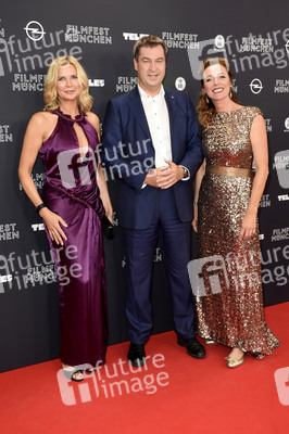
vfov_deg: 49.6
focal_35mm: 39
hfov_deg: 34.2
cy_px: 217
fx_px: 470
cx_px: 144
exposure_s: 1/125
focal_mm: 26
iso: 640
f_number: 6.3
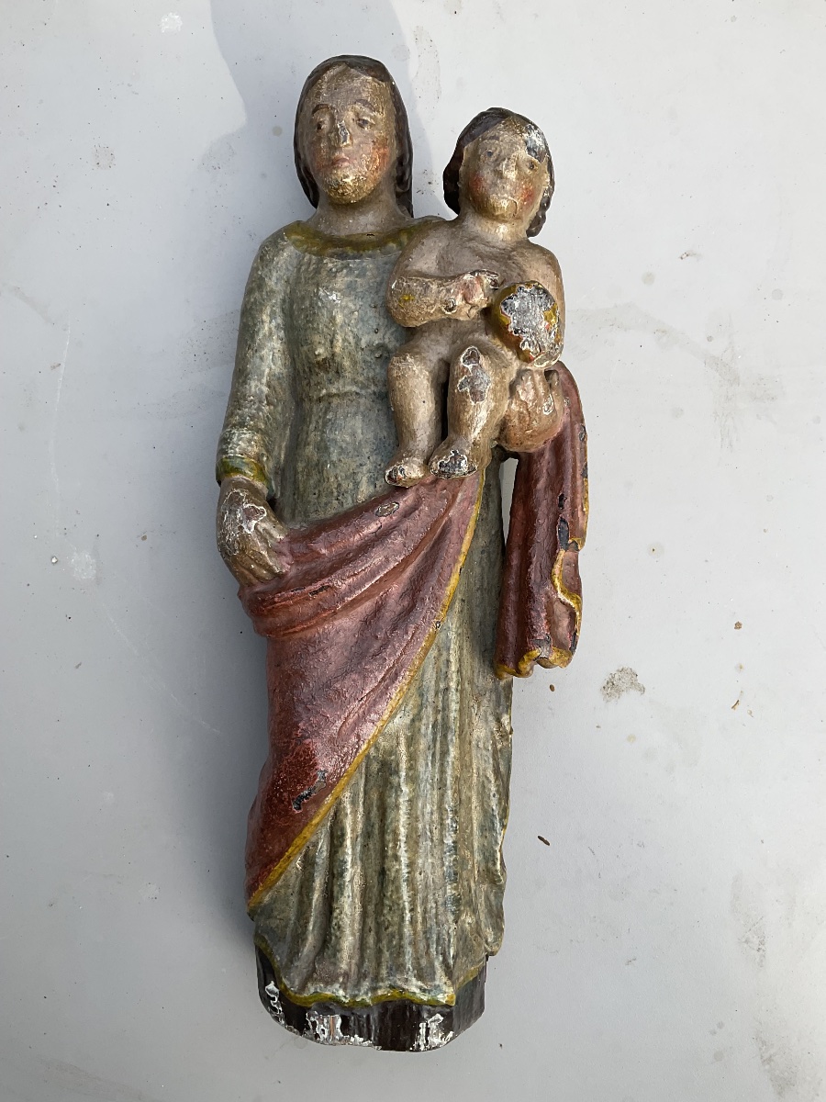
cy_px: 551
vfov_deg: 61.7
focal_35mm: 29
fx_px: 923
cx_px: 413
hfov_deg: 48.2
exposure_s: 1/482
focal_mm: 3
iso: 16
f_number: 1.8
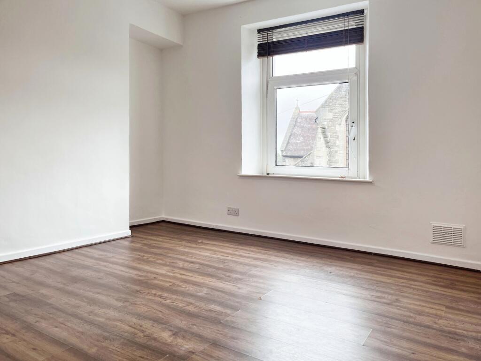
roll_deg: -0.5
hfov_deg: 67.3
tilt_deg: -3.5
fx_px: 361
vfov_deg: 53.1
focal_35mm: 26
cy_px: 180
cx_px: 240
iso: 64
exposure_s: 1/121
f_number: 1.6
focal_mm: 5.1
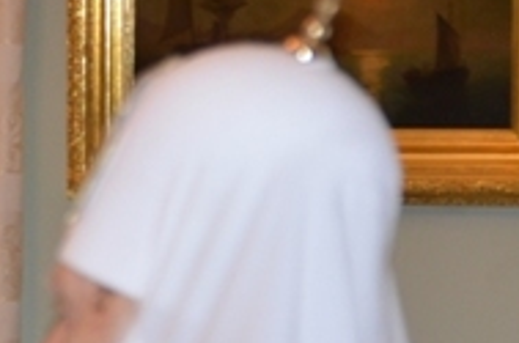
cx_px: -483
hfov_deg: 8.8
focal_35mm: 222
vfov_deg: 6.1
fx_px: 3194
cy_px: 338
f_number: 2.8
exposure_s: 1/80
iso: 400
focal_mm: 35
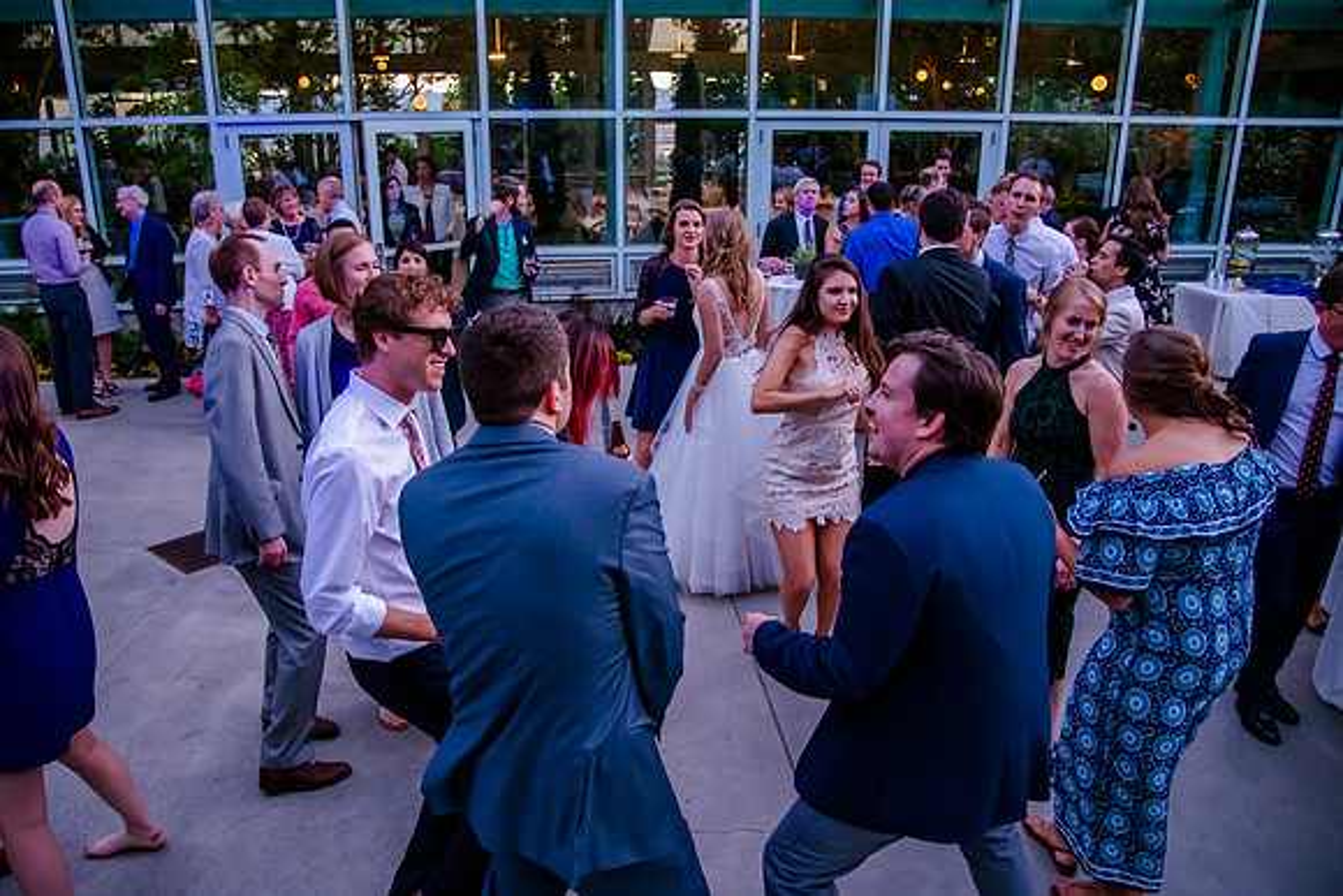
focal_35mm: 25
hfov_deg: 70.5
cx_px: 648
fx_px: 950
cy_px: 447
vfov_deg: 50.5
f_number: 4
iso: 4000
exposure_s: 1/400
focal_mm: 24
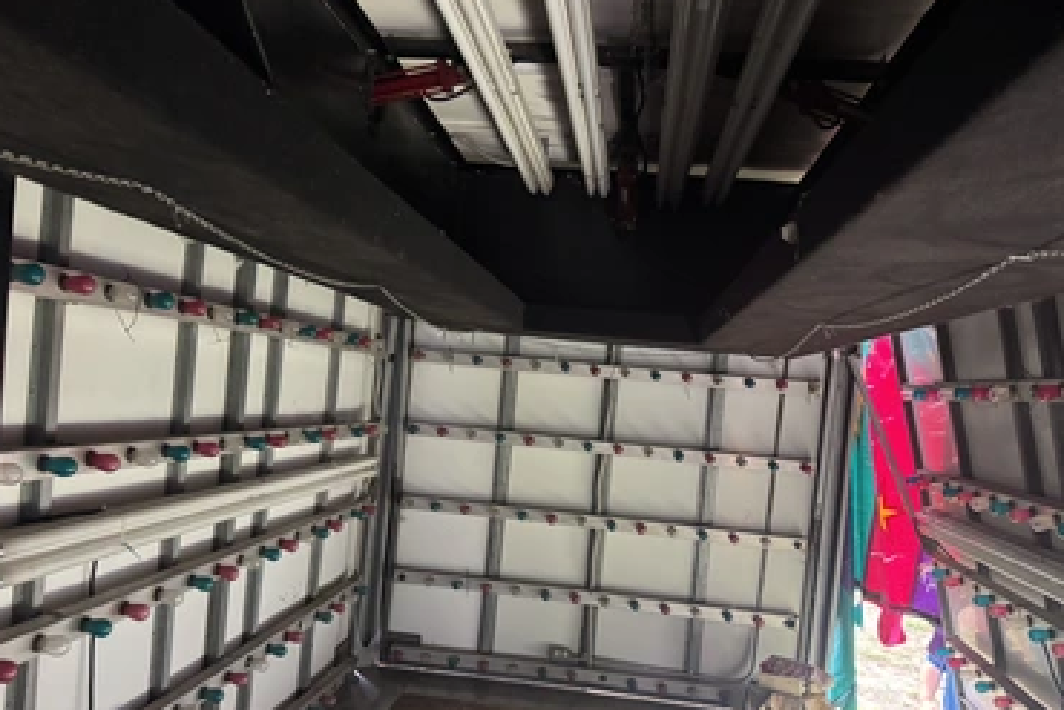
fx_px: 798
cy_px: 414
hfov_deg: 67.3
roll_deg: -5.1
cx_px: 558
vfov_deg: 47.8
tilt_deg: +4.1
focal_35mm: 27
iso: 800
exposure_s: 1/60
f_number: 1.78
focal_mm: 6.76
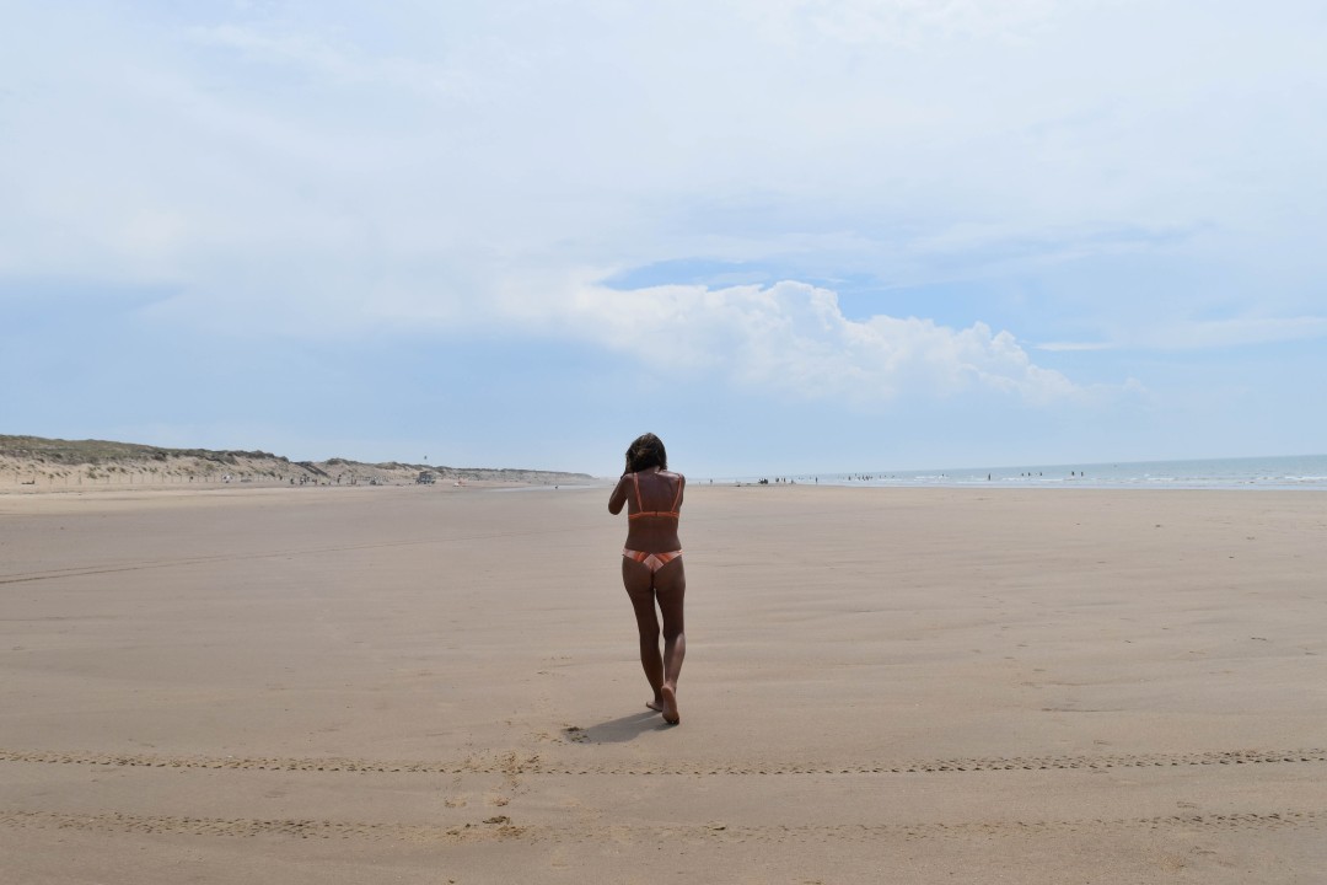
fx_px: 995
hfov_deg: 67.4
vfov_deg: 47.9
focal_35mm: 27
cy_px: 442
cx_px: 664
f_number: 8
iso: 400
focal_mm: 18
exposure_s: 1/2000
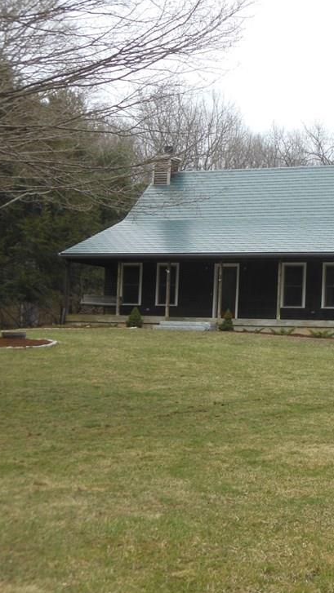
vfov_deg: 31.9
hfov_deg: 17.6
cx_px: 366
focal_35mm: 66
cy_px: 308
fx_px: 1039
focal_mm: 7.7
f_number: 3.8
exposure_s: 1/200
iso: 80
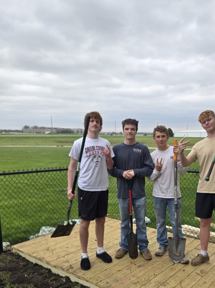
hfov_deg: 42.3
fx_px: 273
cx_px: 144
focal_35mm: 33
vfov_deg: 54.3
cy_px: 191
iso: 25
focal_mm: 5.4
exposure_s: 1/529
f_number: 1.8
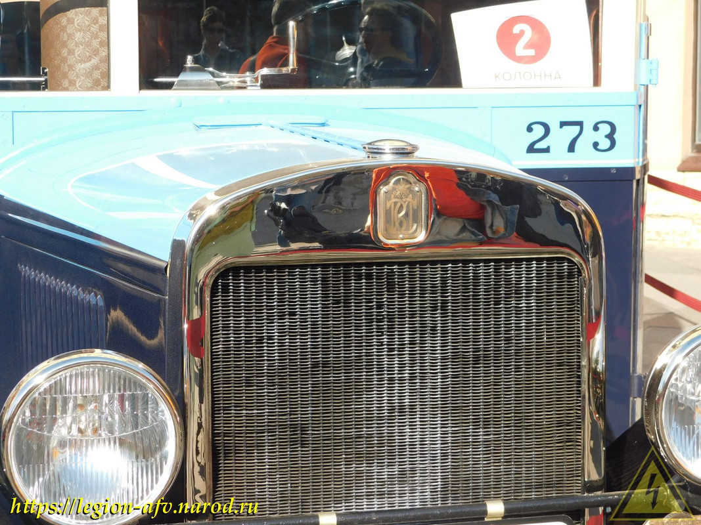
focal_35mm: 80
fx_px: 1620
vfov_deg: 18.4
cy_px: 262
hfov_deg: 24.4
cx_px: 350
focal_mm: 14.2
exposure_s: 1/250
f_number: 4.4
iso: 125
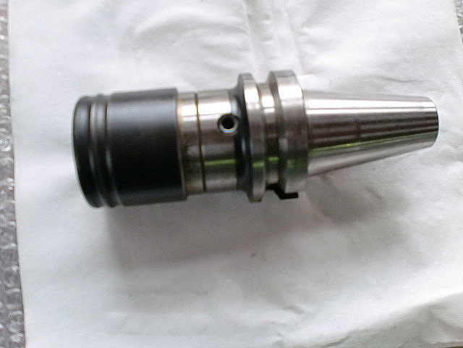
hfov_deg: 52.6
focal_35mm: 35
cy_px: 174
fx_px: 468
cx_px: 232
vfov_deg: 40.7
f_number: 3.1
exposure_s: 1/60
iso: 320
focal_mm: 6.3
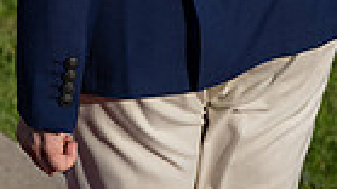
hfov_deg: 12.2
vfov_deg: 6.4
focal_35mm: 176
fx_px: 1572
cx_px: 68
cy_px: -317
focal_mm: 52
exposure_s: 1/2000
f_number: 5
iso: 320
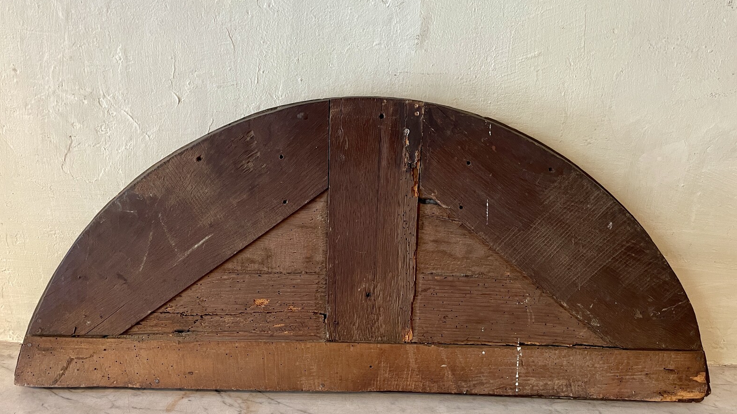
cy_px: 255
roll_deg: -2.3
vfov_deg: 39.9
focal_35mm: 29
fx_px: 567
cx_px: 360
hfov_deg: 66.1
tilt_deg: -19.7
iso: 250
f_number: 1.6
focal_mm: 4.2
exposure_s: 1/50
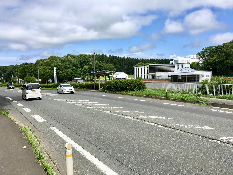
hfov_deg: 61.7
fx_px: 195
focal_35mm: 29
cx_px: 116
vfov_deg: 48.2
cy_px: 88
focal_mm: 4.15
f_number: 2.2
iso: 25
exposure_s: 1/2137
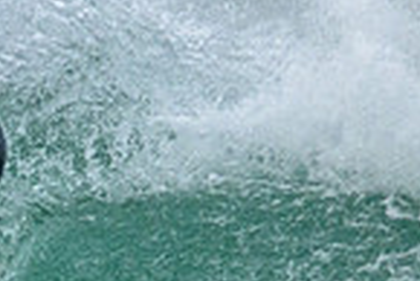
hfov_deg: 0.6
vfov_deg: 0.4
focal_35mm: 3191
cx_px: -374
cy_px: 387
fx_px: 37265
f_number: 11
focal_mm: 800
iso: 4000
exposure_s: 1/1600
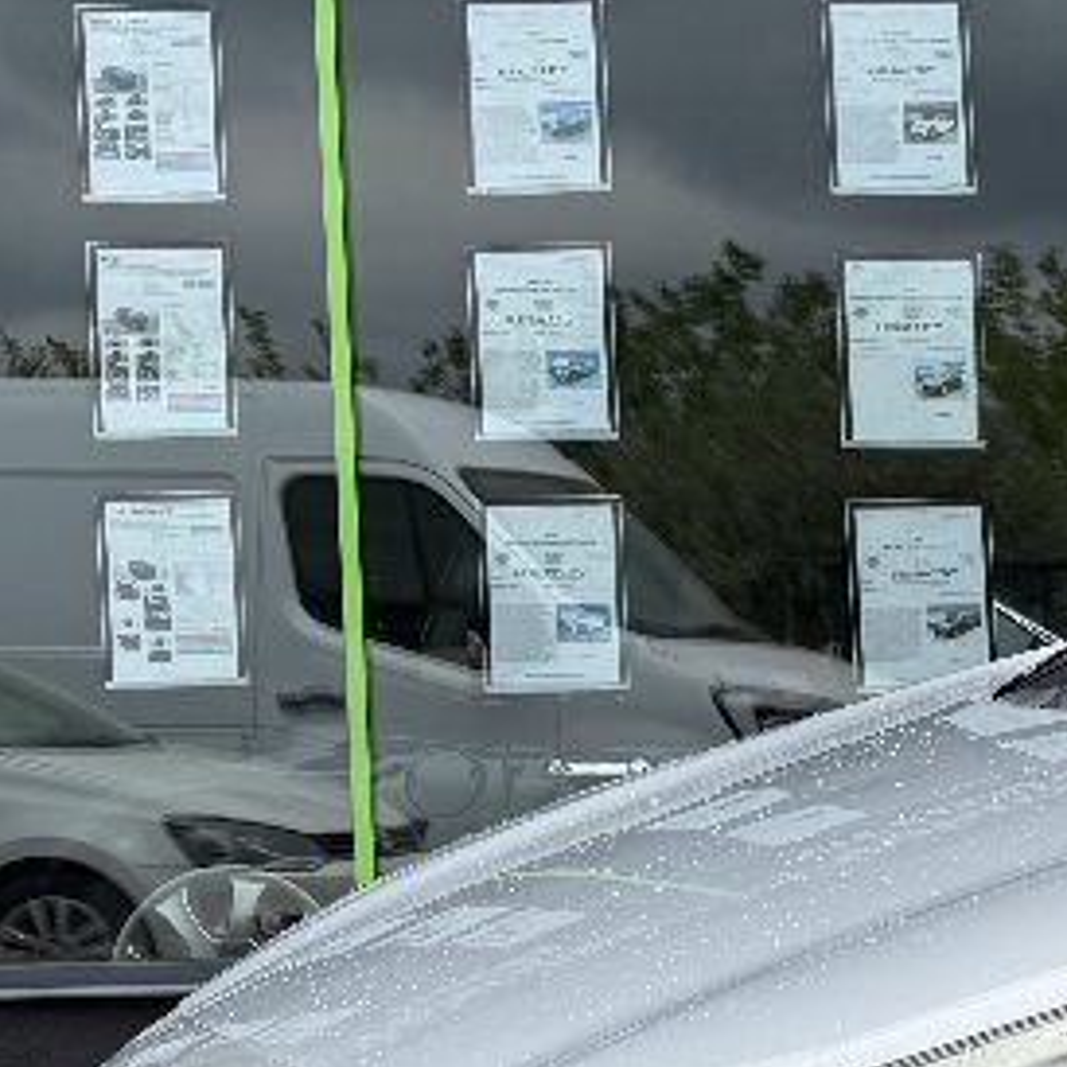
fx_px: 3452
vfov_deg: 17.4
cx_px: 1861
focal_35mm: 99
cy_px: 896
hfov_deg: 15.4
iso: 80
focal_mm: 6.76
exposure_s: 1/4167
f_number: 1.78
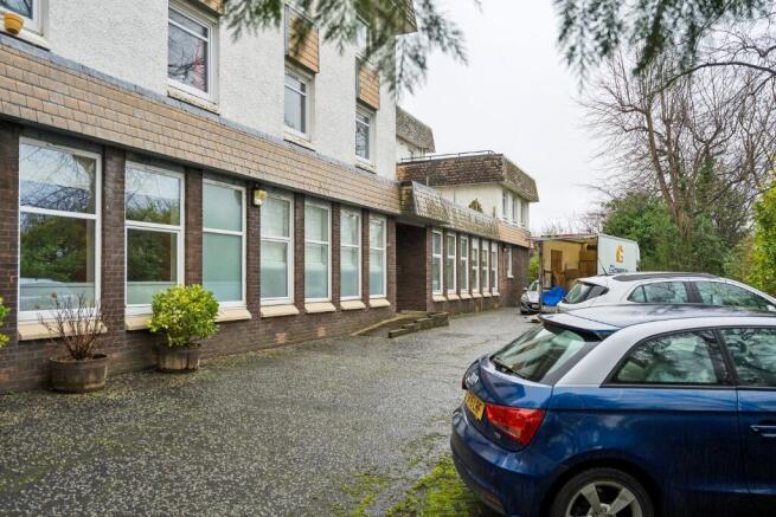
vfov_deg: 48.0
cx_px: 388
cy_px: 258
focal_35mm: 27
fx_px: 582
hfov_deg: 67.4
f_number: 4
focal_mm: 27
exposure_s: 1/400
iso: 800
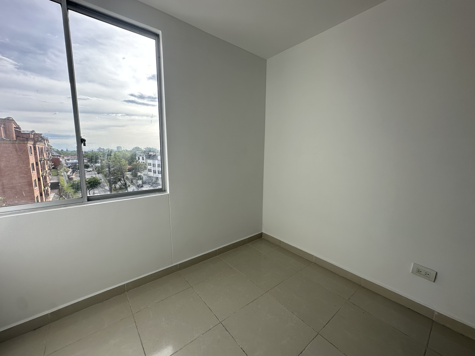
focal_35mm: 14
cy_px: 178
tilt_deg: -5.0
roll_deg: +0.4
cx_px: 238
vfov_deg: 85.7
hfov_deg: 102.1
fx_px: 192
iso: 40
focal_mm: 2.22
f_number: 2.2
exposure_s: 1/518
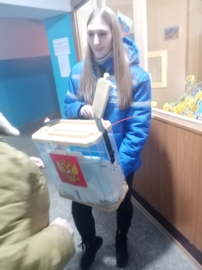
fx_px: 202
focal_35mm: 26
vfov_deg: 67.3
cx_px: 101
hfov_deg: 53.1
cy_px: 135
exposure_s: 1/14.3
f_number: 1.8
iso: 1285
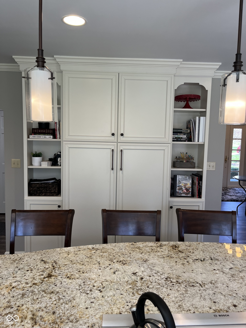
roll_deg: +0.2
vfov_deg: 67.3
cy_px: 164
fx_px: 246
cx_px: 123
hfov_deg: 53.1
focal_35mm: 26
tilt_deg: -2.4
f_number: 1.6
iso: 80
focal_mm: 5.1
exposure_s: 1/120
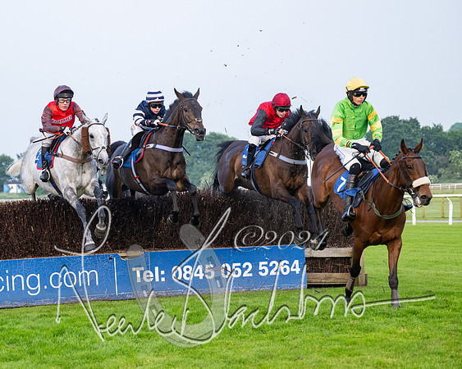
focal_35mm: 122
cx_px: 156
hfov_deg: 15.7
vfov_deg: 12.6
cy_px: 170
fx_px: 1668
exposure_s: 1/2000
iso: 1250
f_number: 4
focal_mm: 98
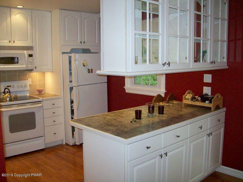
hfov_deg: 51.4
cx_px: 122
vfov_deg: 39.7
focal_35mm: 36
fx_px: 253
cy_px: 91
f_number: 2.7
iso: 200
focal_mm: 6
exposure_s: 1/64
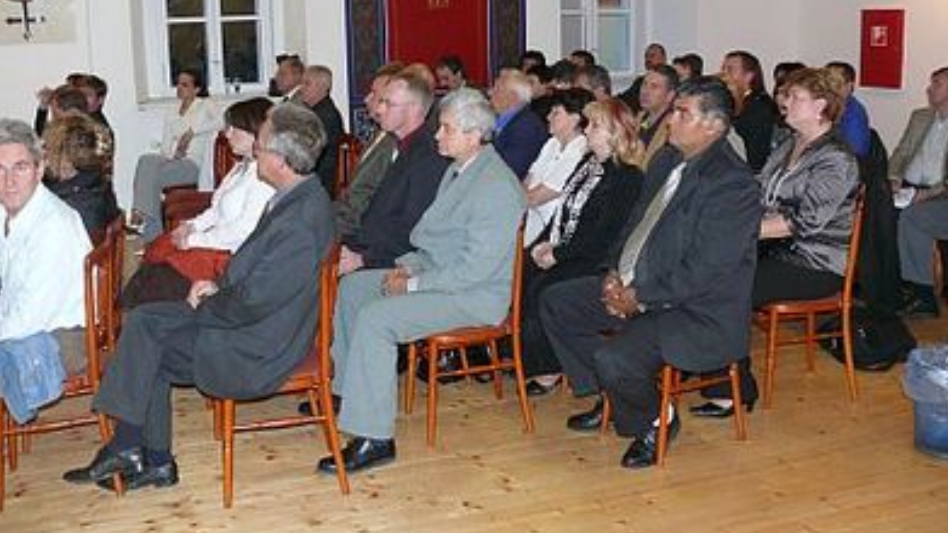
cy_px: 196
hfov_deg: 51.6
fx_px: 980
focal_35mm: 39
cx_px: 468
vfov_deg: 30.3
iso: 250
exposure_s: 1/30
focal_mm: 7.4
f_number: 2.8
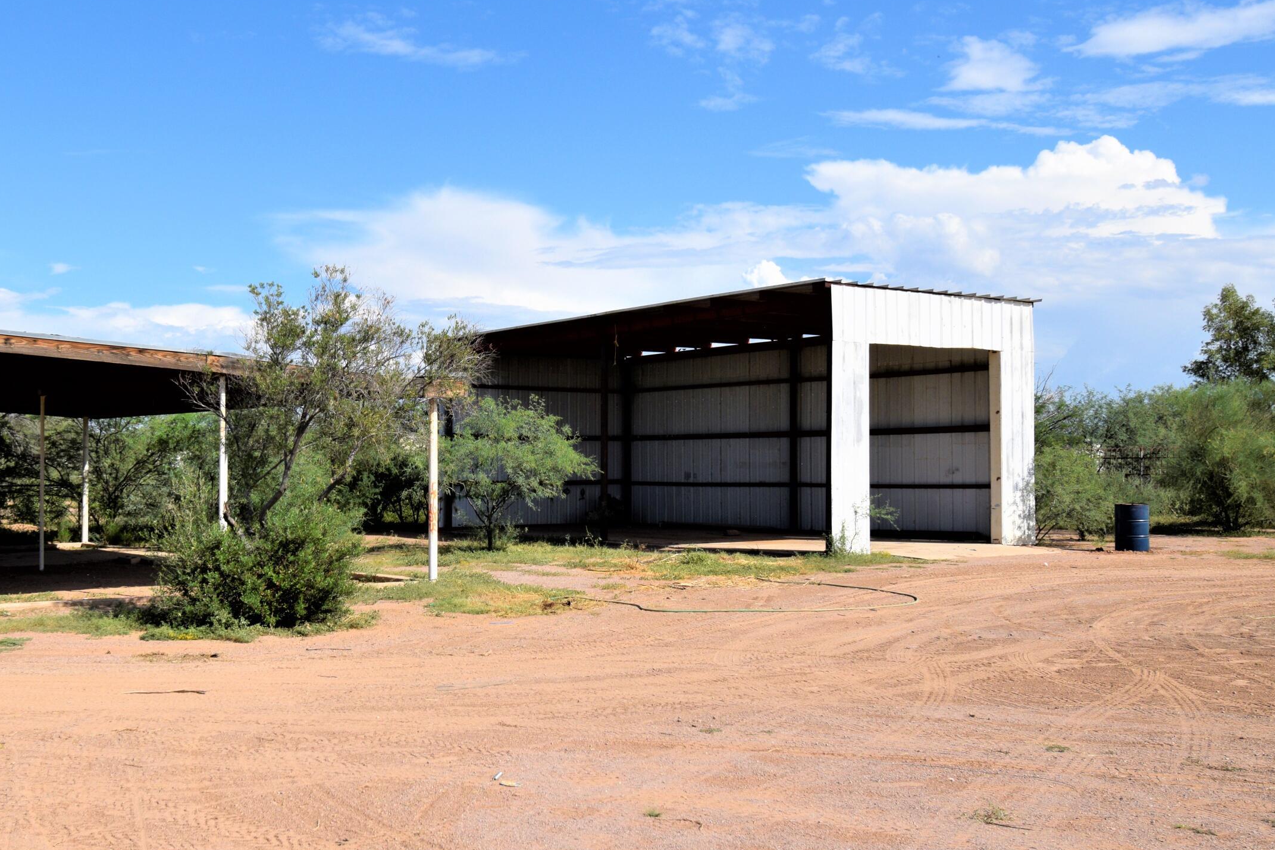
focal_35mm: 42
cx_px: 441
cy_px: 434
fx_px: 1487
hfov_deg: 45.8
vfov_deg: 31.9
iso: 200
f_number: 11
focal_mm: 20
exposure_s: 1/500
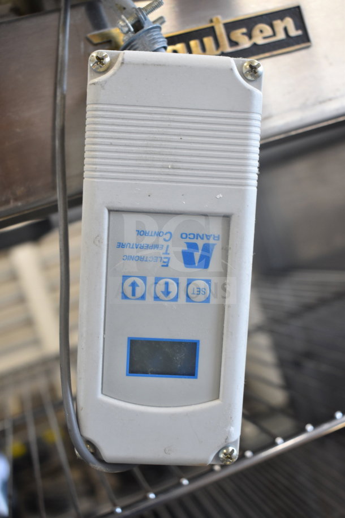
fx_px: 625
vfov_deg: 45.0
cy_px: 259
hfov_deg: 30.8
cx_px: 172
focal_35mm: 44
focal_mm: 29
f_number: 4.2
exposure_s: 1/50
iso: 1000
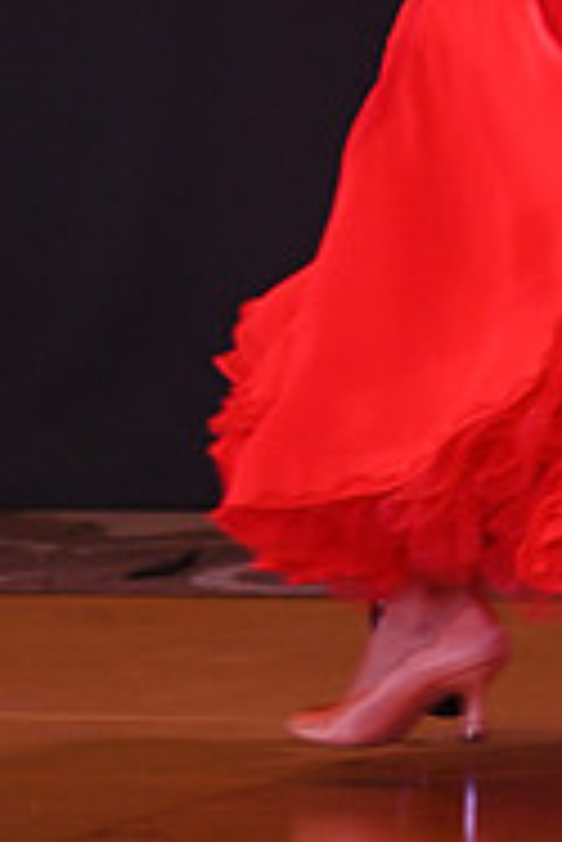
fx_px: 13065
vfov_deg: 3.7
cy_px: -365
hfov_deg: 2.5
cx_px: 722
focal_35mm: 559
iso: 2500
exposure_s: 1/200
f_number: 6.3
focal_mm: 180
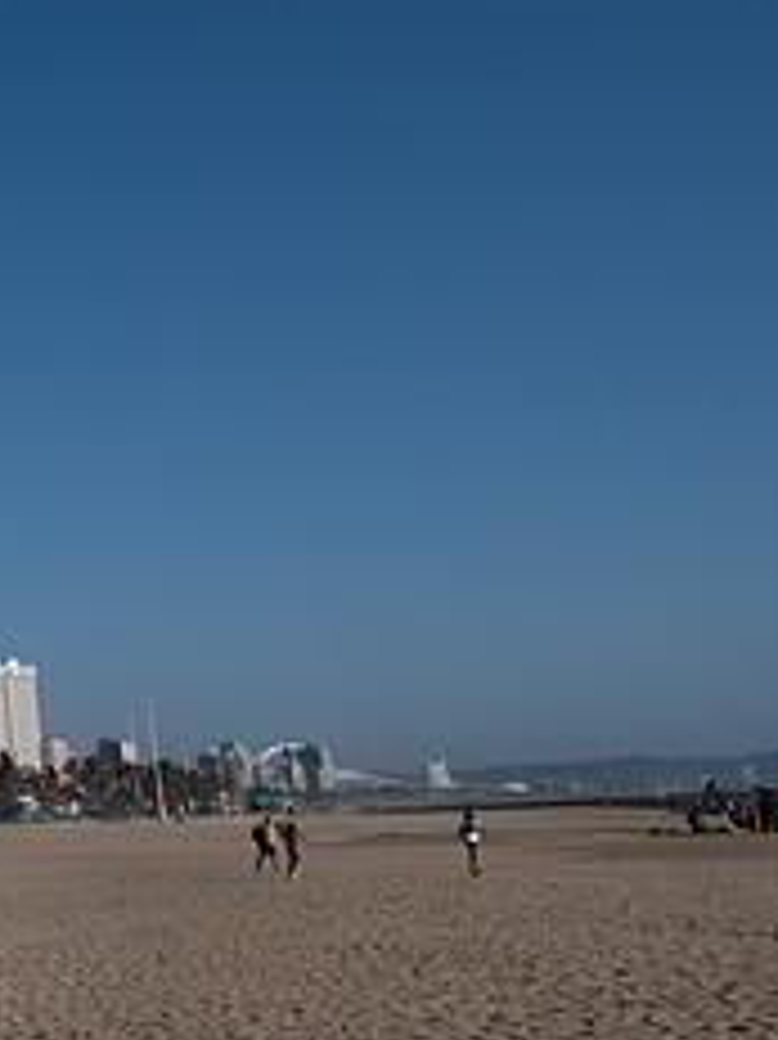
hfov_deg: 20.2
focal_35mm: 58
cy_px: 236
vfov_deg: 32.5
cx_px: -513
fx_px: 1740
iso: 125
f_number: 10
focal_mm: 24
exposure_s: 1/500
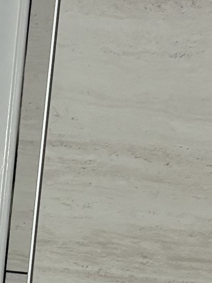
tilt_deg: -3.7
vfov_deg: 11.0
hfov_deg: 8.3
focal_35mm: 178
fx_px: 1453
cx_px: -47
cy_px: 295
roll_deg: -5.6
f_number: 1.6
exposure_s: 1/60
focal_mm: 5.96
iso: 125
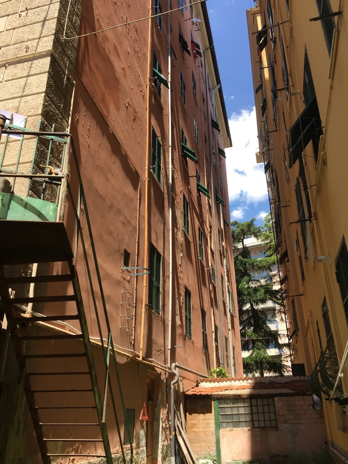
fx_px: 389
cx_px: 174
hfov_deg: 48.2
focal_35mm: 29
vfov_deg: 61.7
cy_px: 232
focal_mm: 4.15
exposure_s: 1/807
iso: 32
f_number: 2.2
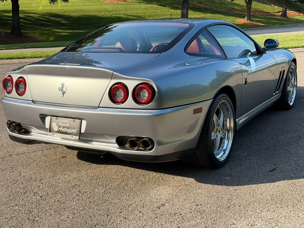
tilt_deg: -11.1
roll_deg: +0.9
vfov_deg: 30.3
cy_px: 114
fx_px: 422
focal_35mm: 48
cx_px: 152
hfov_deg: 39.7
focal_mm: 6.76
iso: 100
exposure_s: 1/2273
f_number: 1.78
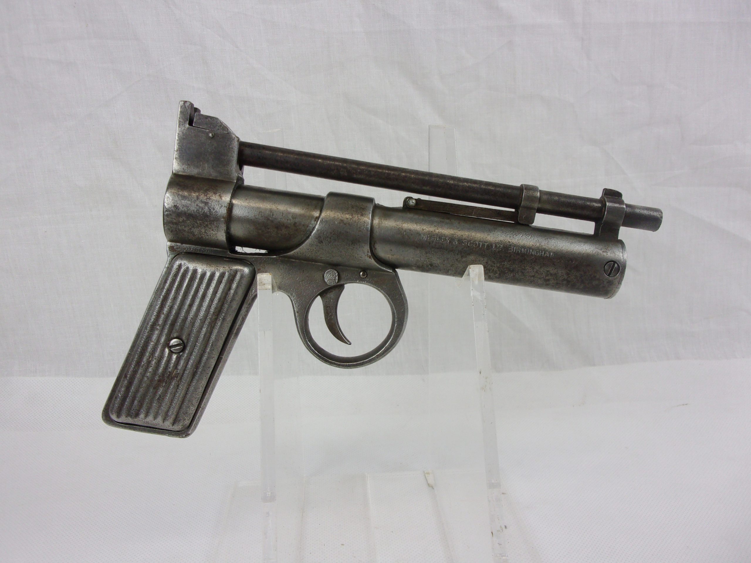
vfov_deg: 49.7
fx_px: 607
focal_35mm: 28
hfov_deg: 63.4
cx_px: 376
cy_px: 282
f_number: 3.9
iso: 93
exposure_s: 1/34
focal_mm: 5.1
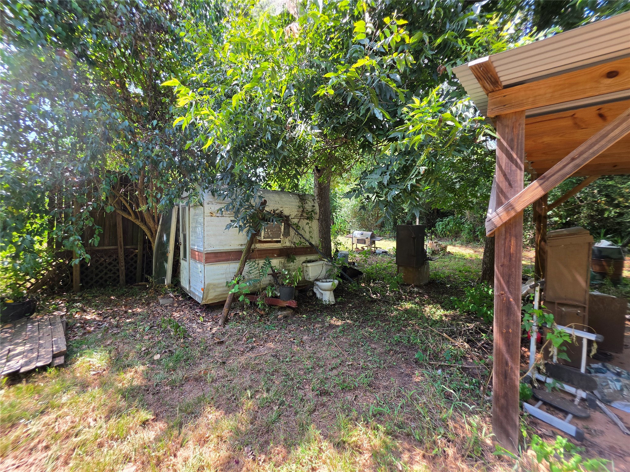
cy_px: 236
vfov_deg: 89.9
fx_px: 237
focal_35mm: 13
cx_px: 315
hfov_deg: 106.2
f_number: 1.9
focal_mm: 2.2
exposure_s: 1/120
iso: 20
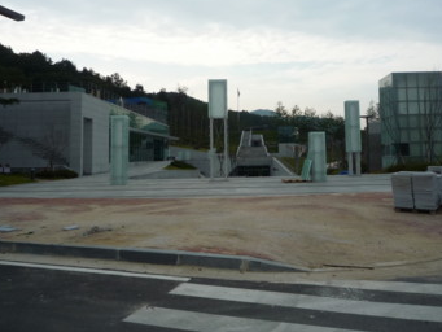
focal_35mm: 33
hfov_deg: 55.3
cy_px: 117
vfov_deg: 42.5
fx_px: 422
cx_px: 241
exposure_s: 1/800
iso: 100
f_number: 4
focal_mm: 4.4
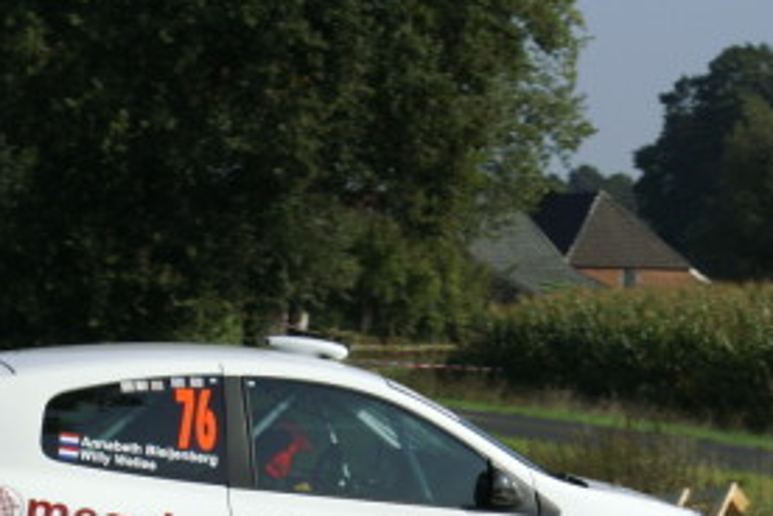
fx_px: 3500
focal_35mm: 163
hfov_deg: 12.6
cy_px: 523
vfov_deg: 8.4
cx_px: 230
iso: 400
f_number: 13
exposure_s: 1/500
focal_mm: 50
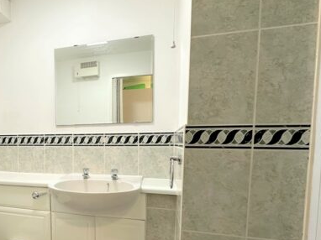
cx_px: 94
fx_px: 204
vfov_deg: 59.8
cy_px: 157
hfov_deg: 72.8
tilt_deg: -4.6
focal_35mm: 22
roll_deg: +0.0
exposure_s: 1/50
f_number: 2.2
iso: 200
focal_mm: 2.22
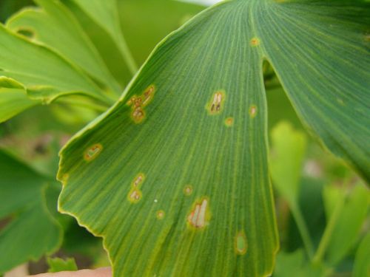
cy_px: 138
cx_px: 185
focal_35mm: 38
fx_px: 406
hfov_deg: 49.0
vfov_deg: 37.7
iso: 80
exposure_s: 1/400
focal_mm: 7.8
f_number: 2.8
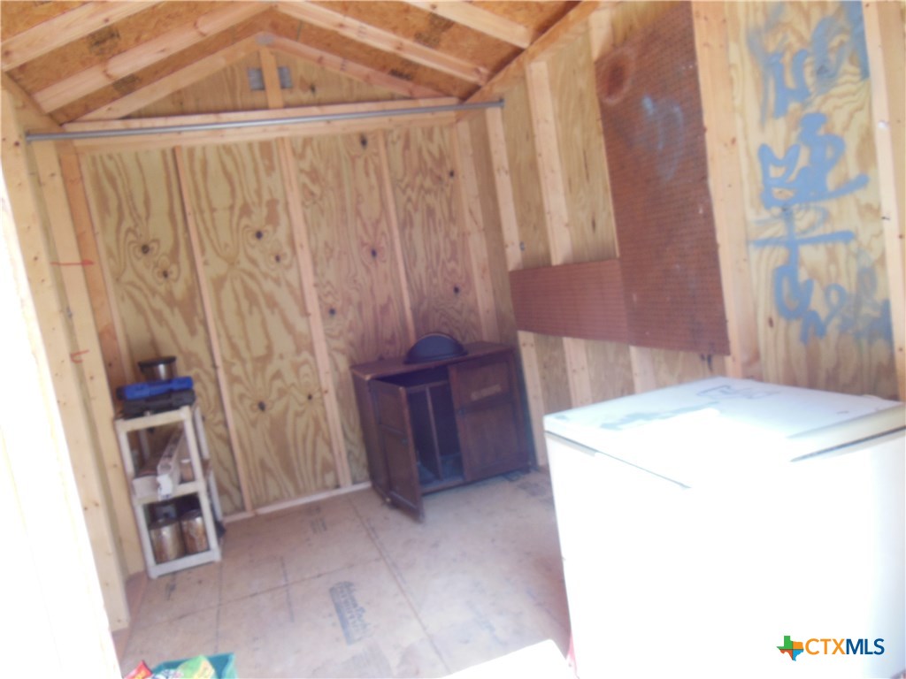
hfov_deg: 69.4
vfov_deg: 54.9
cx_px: 453
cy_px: 340
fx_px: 654
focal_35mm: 25
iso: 125
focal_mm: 4.5
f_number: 3.5
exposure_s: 1/40
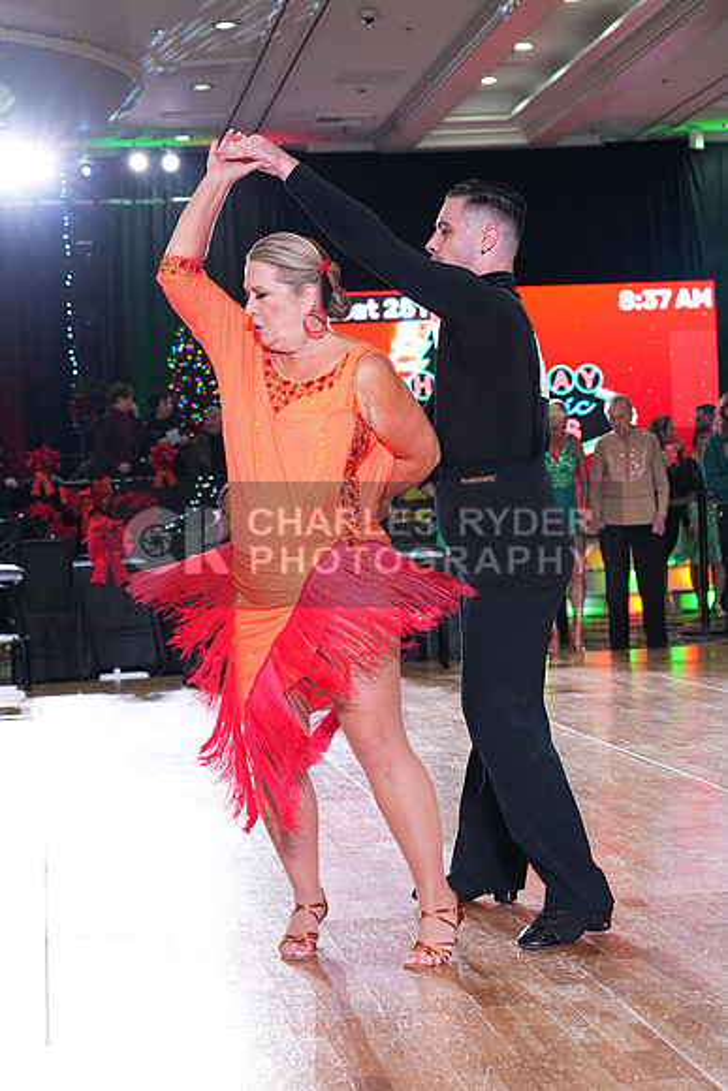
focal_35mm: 72
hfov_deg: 18.9
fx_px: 2183
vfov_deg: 28.1
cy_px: 546
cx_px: 364
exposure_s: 1/320
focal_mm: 72
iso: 5000
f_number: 5.6
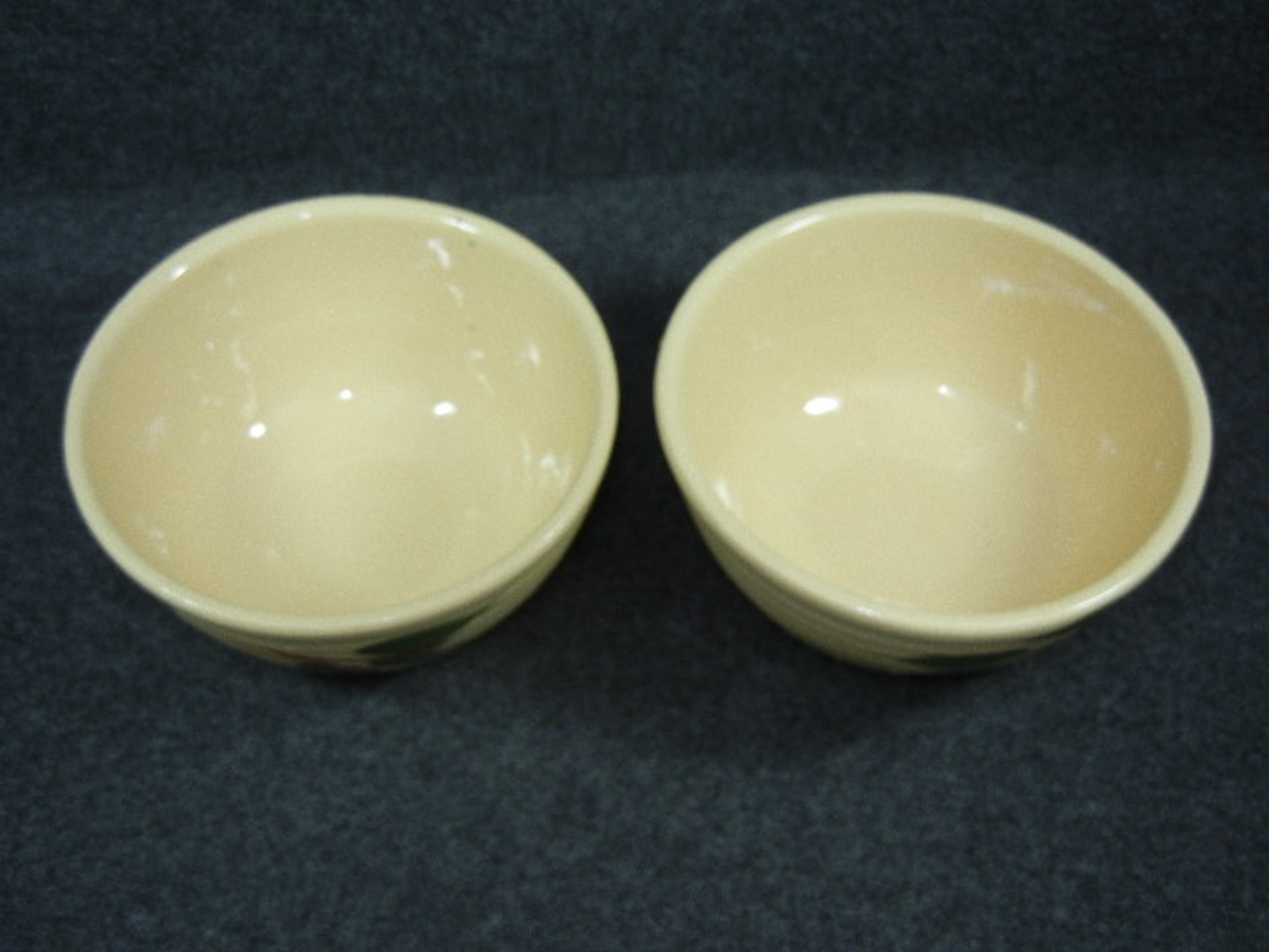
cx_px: 634
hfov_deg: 42.1
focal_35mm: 45
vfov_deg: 32.2
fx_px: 1650
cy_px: 476
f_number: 3.8
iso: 217
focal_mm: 8.1
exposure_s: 1/31.8
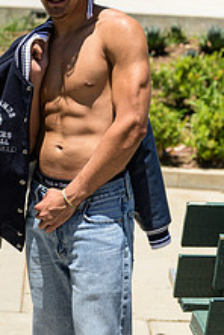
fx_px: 1251
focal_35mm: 134
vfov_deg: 15.2
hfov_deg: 10.2
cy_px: 50
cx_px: 91
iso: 800
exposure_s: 1/6400
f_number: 4
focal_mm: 66
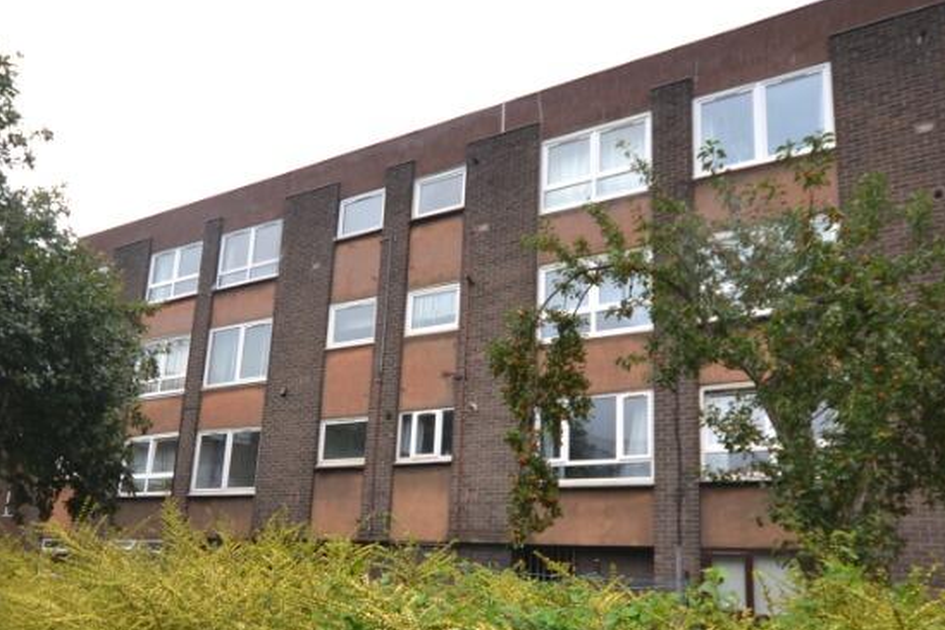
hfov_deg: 64.9
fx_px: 735
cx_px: 382
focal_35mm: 28
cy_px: 429
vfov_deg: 45.6
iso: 100
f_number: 4
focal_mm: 10
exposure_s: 1/125
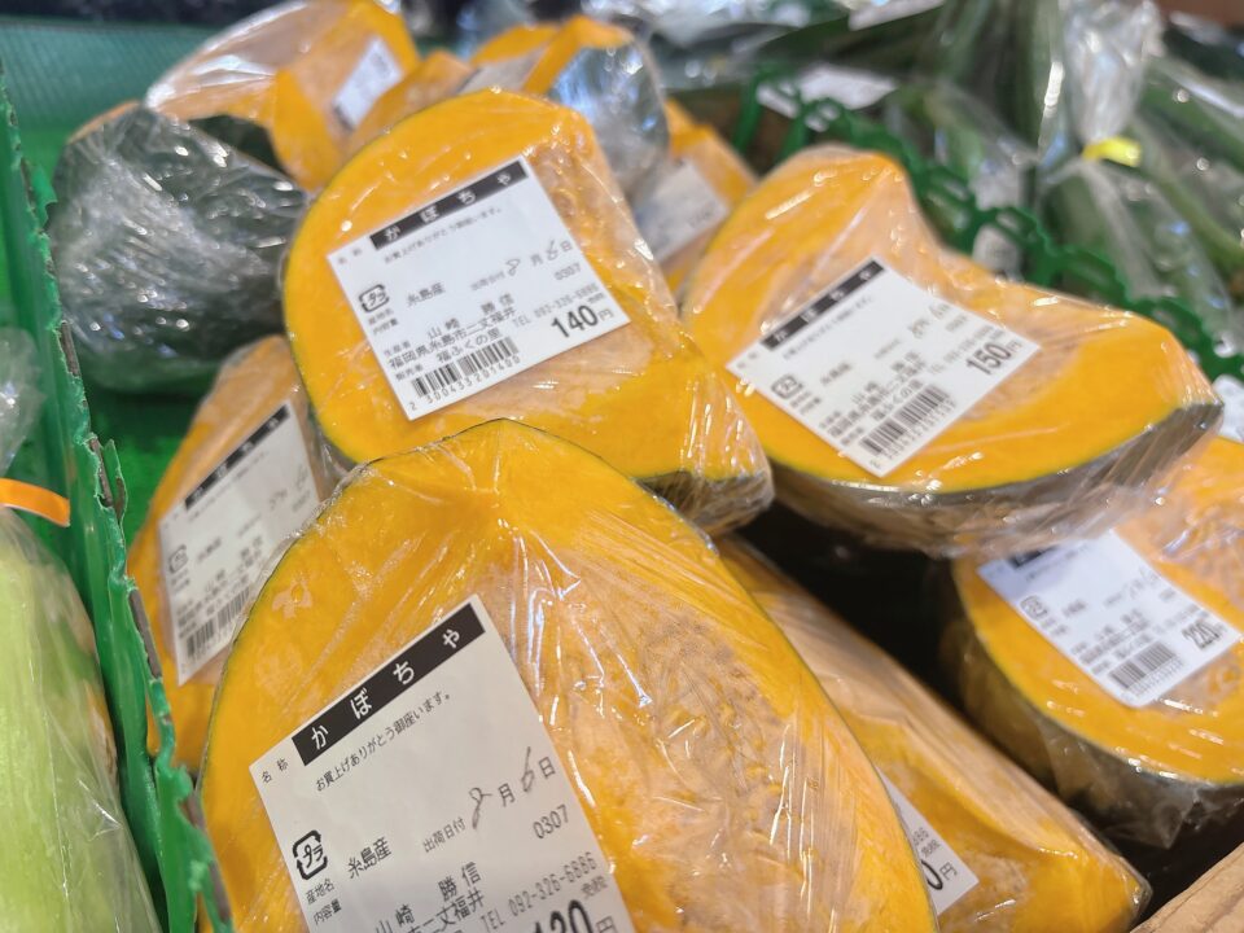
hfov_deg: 67.3
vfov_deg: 53.1
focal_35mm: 26
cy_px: 466
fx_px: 934
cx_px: 622
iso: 125
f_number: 1.6
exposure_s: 1/120
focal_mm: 5.96
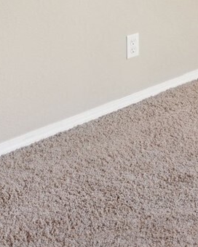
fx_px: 549
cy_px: -148
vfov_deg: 20.7
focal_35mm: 75
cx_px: 294
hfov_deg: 18.2
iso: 400
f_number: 8
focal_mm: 16
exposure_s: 1/15
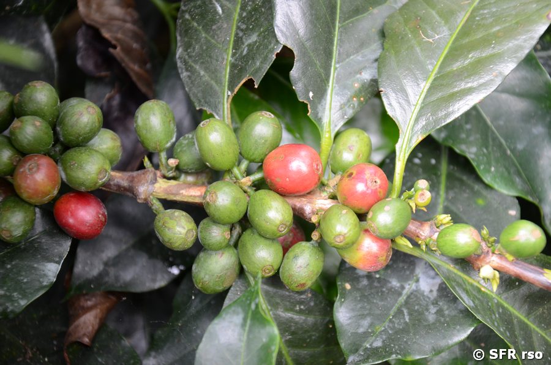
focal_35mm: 99
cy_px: 182
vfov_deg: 13.8
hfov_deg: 20.7
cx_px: 276
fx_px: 1512
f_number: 5.3
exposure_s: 1/50
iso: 800
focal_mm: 66
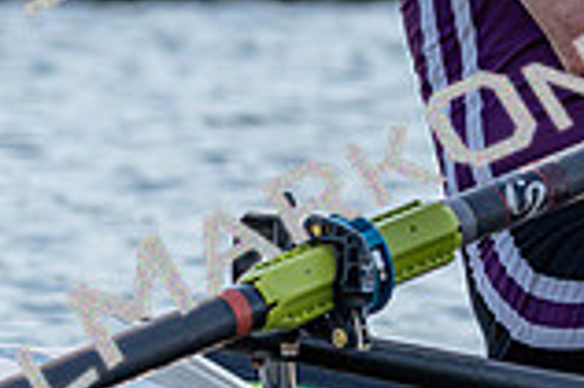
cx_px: 584
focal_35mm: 735
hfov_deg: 2.8
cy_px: -17
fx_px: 11911
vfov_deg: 1.9
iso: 200
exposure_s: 1/1600
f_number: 5.6
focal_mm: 200
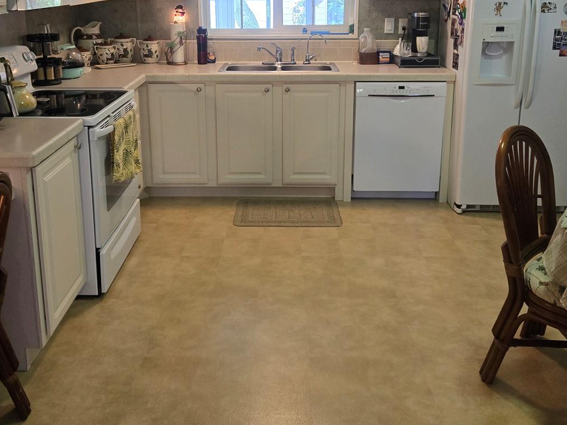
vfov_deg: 38.9
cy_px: 120
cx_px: 270
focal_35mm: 36
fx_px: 590
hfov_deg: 51.3
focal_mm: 5.4
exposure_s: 1/120
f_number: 1.8
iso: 400
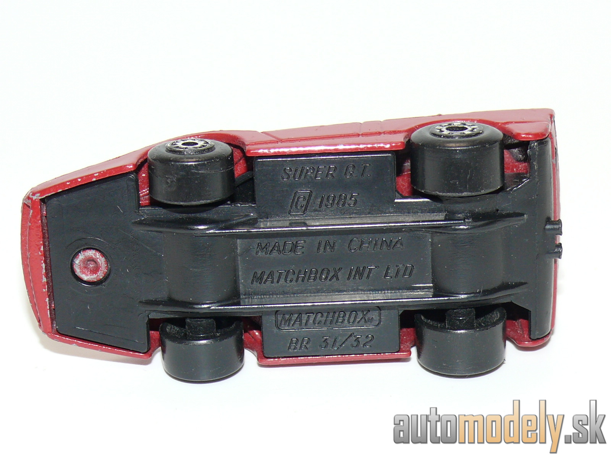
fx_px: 1977
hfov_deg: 17.6
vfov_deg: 13.2
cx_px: 306
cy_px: 229
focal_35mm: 112
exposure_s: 1/30
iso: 100
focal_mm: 14.1
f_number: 4
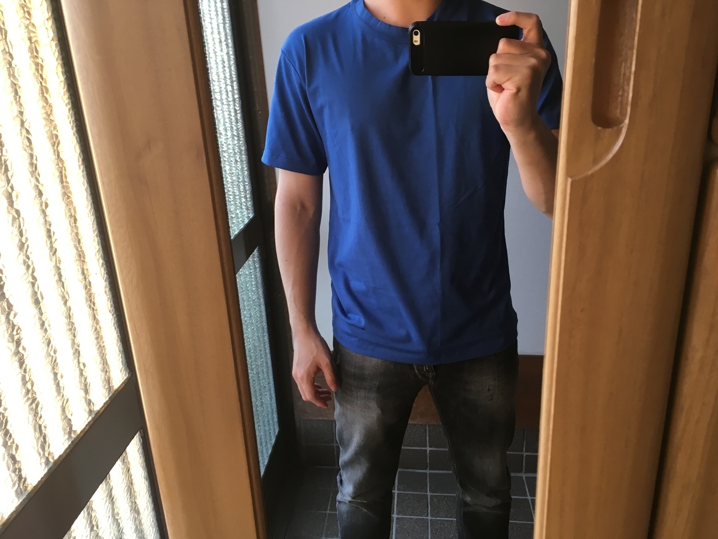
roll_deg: +2.2
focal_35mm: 29
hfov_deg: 61.7
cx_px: 359
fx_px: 602
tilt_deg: -21.7
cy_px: 270
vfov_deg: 48.2
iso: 50
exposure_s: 1/30
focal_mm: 4.15
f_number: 2.2
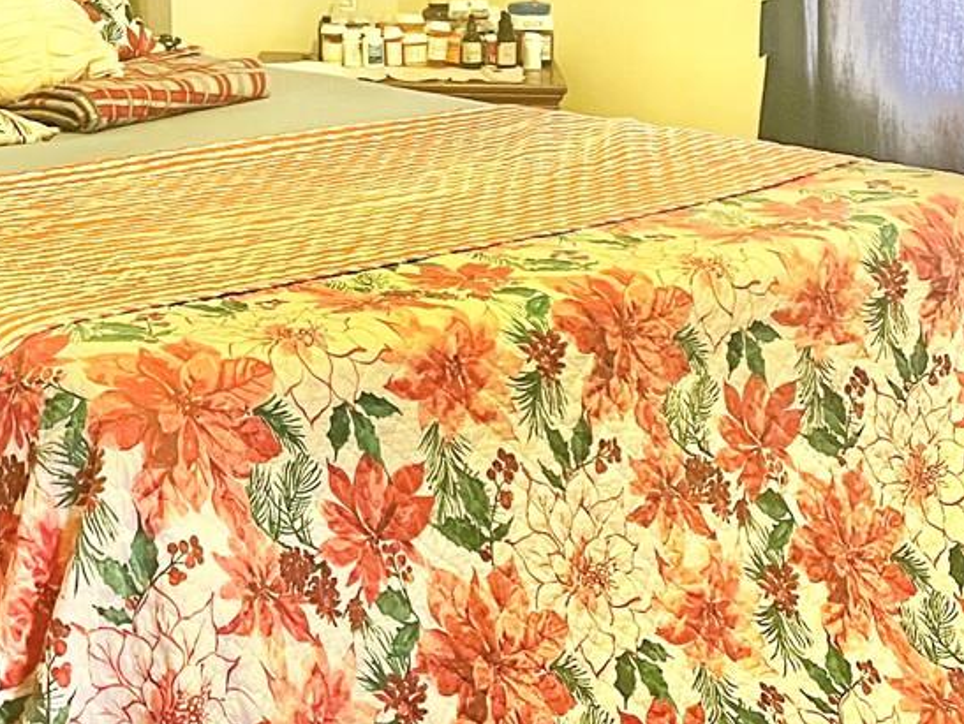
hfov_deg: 23.8
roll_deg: +1.9
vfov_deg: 18.9
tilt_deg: -7.6
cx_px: -123
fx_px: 2118
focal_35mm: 76
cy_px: 7
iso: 500
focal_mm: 5.7
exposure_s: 1/40
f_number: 1.5
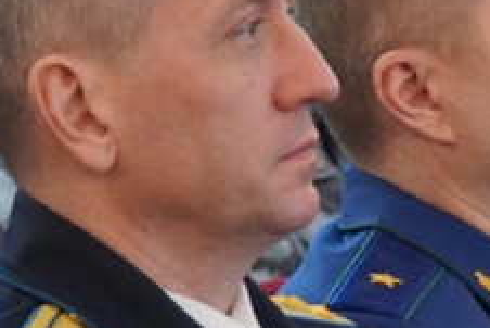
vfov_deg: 3.0
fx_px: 6238
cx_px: 691
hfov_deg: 4.5
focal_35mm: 458
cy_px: 254
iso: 6400
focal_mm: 92
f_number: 5.6
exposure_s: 1/6
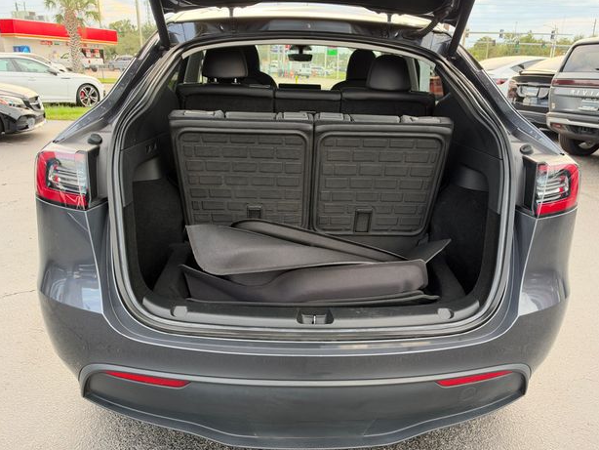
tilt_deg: -19.3
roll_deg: -1.6
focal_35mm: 25
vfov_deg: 54.9
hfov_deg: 69.4
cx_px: 309
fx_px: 433
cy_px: 232
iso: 160
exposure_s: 1/197
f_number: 1.8
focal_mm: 6.93
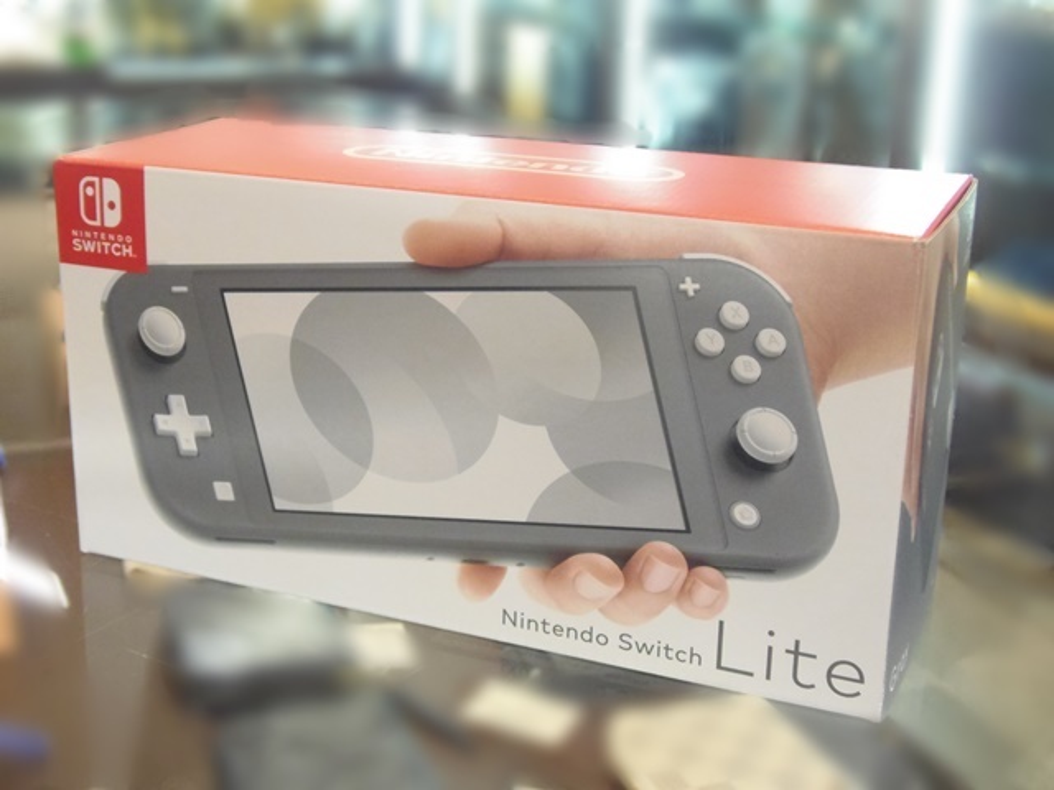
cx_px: 527
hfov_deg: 44.8
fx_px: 1279
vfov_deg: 34.3
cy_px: 395
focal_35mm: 42
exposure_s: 1/15
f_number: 3.6
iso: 400
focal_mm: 7.8
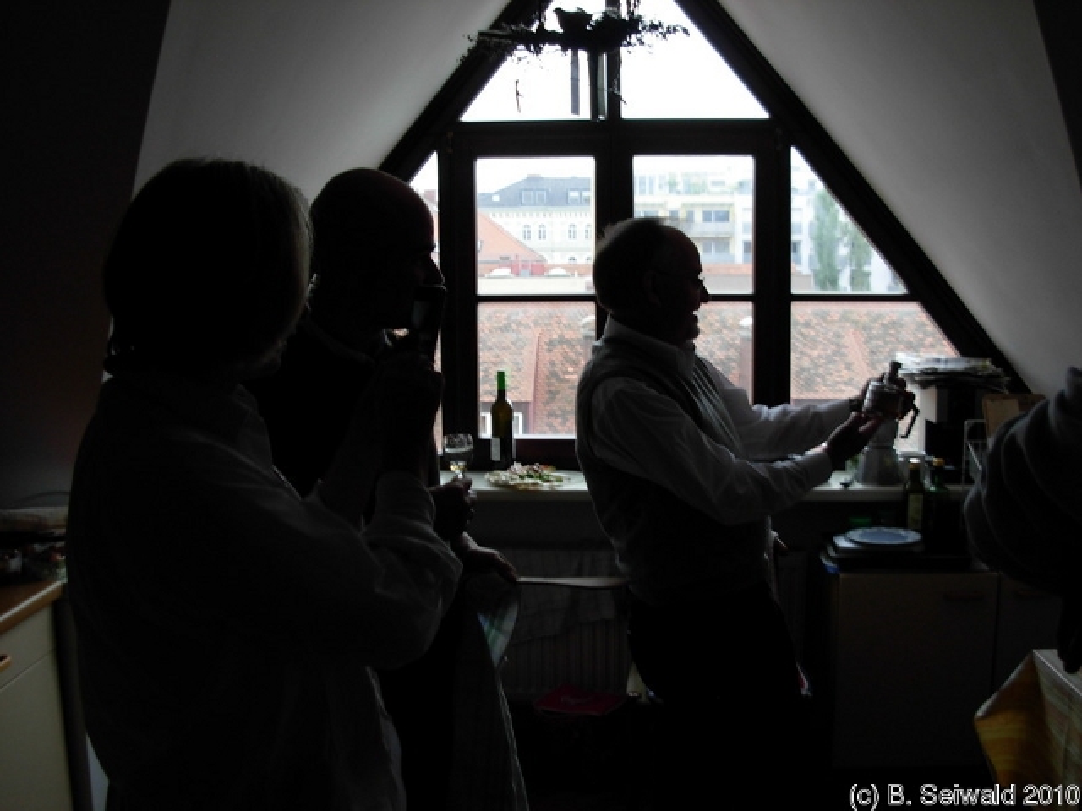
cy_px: 406
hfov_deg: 49.0
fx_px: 1188
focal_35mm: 38
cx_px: 541
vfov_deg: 37.7
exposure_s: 1/39.1
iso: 79
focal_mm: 6.3
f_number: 2.9
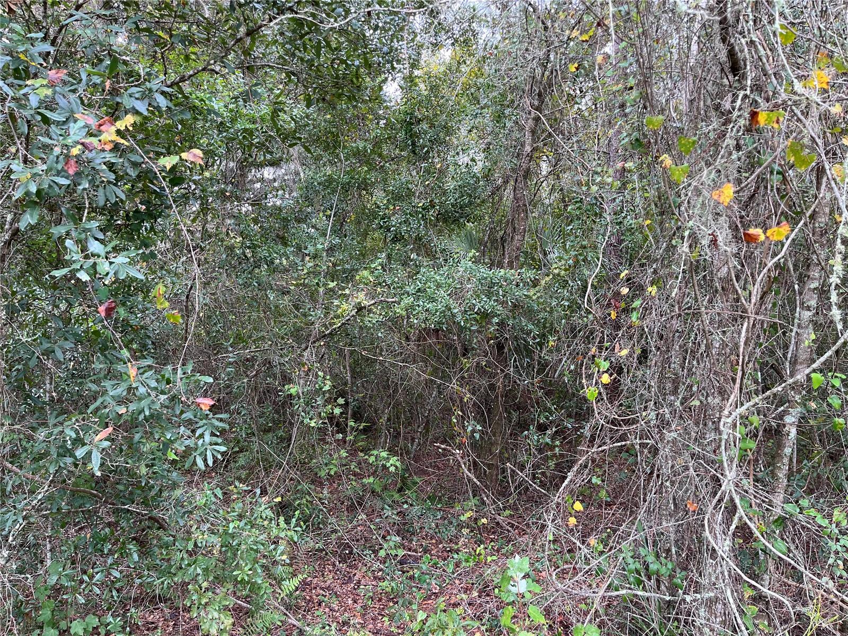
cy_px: 318
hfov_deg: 67.3
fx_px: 637
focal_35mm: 26
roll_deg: +0.5
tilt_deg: +0.5
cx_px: 424
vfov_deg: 53.1
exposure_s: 1/121
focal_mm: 5.1
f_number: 1.6
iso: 80
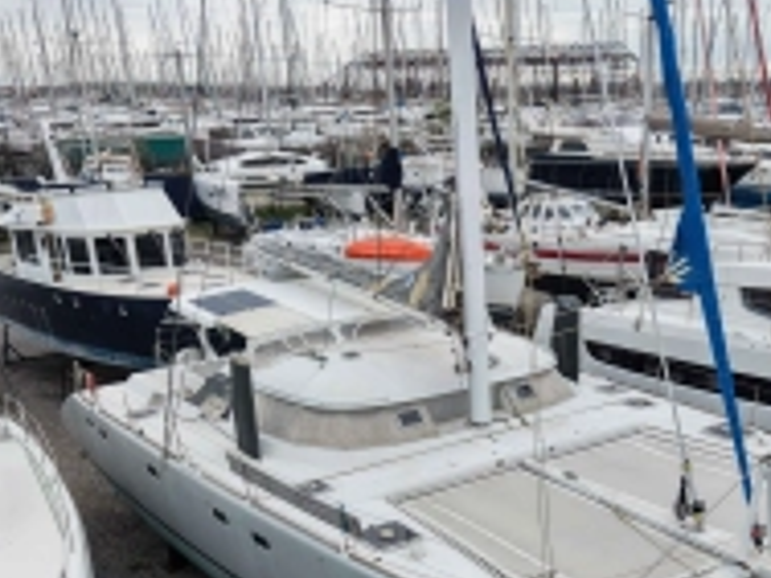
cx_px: 521
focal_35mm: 44
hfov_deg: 42.3
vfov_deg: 31.3
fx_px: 980
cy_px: 525
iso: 230
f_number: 1.8
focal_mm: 8.67
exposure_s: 1/1600
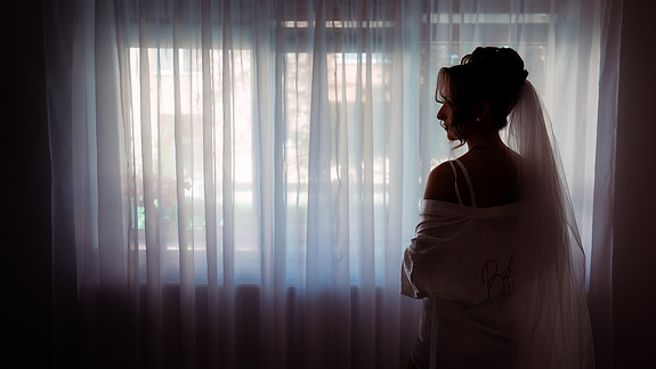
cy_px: 199
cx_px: 354
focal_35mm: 34
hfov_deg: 57.9
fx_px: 592
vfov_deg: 34.7
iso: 1250
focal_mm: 30
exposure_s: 1/640
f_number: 2.8
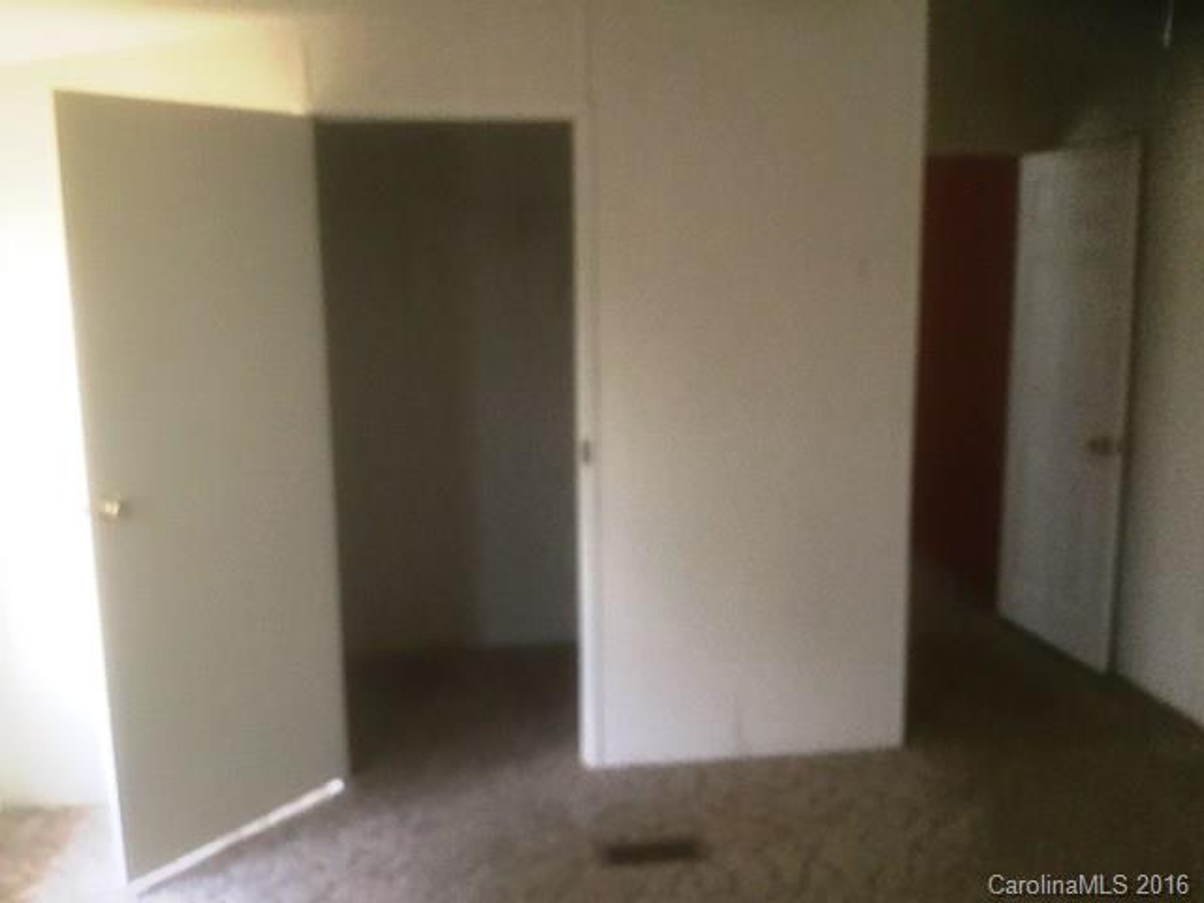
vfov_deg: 45.4
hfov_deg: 58.4
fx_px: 1078
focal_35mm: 31
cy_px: 452
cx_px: 602
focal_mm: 3.3
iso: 100
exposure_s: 1/30
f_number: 2.4
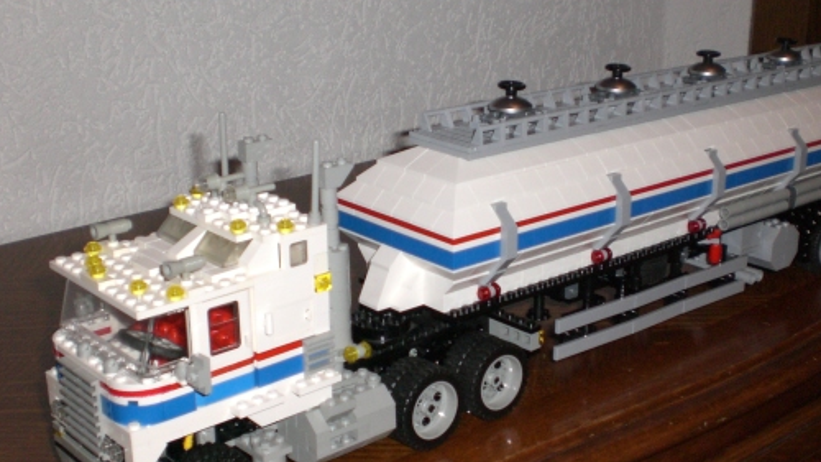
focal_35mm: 53
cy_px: 265
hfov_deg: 39.0
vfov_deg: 22.6
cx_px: 489
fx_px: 1154
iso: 200
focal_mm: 6.3
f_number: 3.1
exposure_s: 1/60
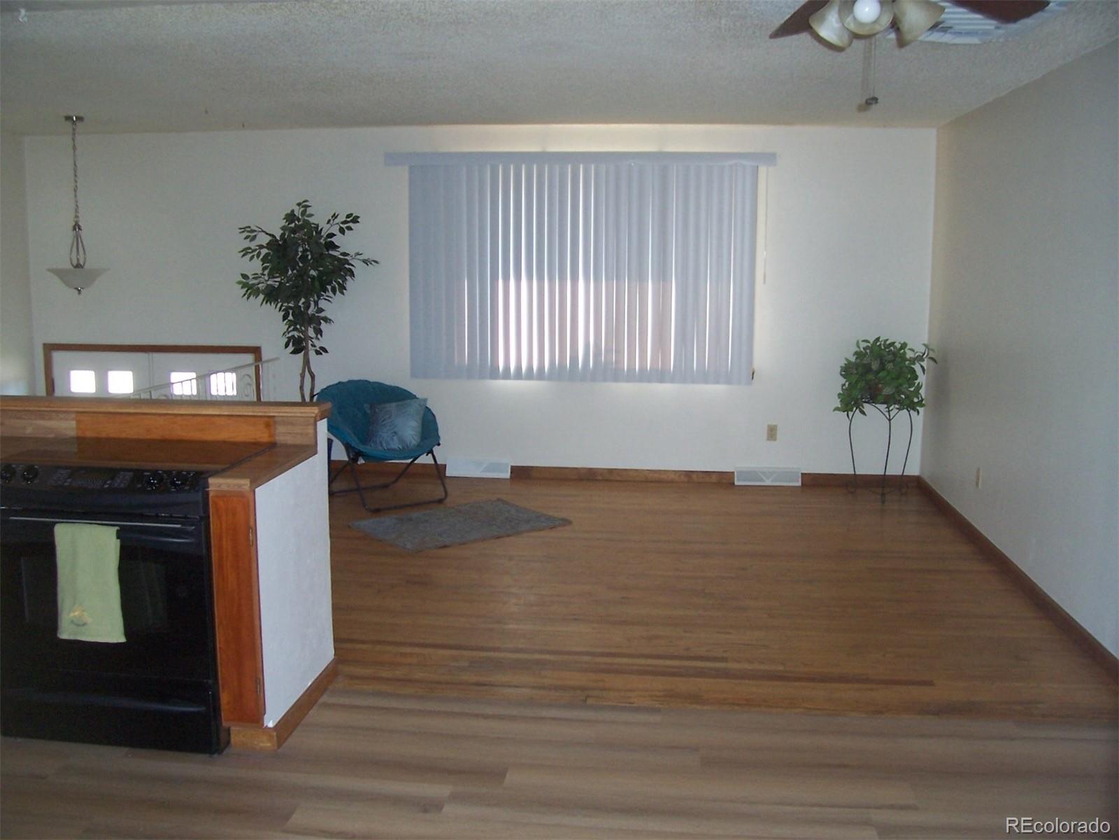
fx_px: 1099
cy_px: 420
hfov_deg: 54.0
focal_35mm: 34
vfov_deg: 41.8
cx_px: 560
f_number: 2.7
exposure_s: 1/60
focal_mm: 5.6
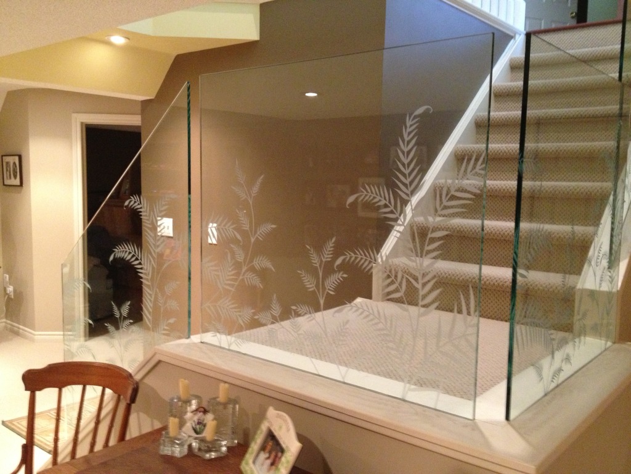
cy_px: 237
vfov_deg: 40.7
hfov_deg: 52.6
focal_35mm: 35
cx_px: 316
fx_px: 638
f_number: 2.4
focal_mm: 4.28
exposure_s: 1/15
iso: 400
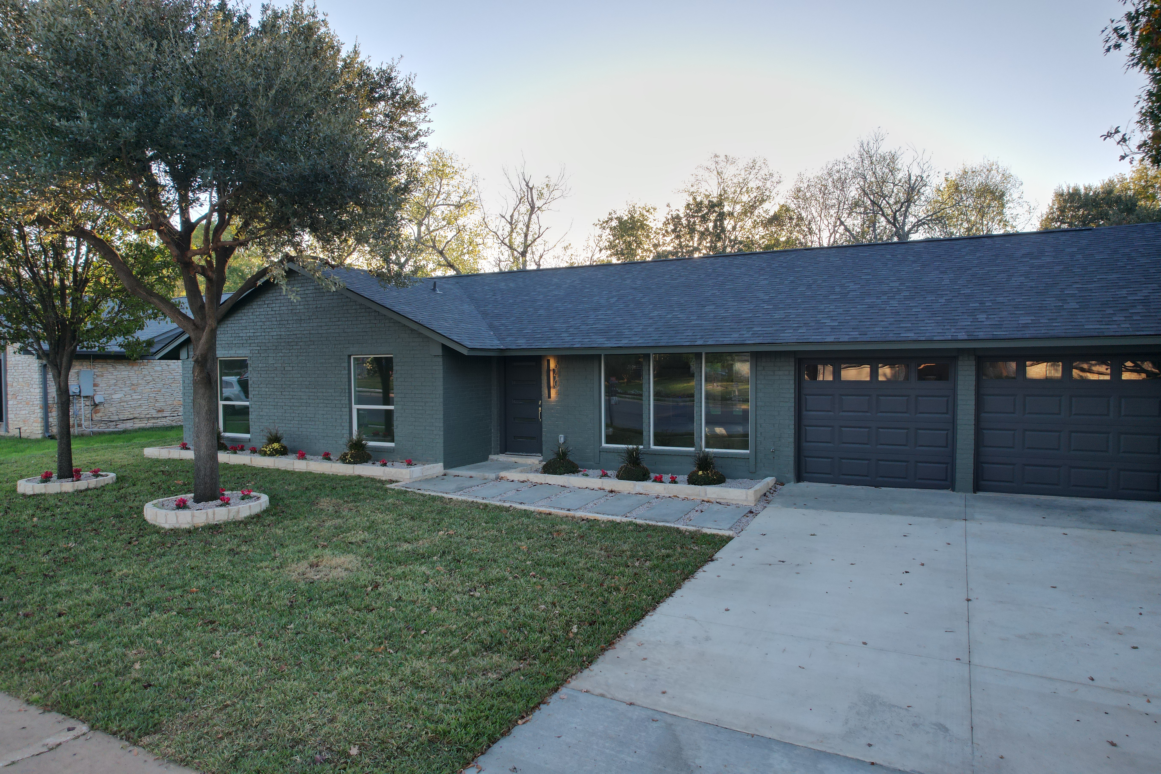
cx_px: 580
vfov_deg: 57.2
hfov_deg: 78.6
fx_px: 709
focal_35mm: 22
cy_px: 387
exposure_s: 1/125
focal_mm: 8.38
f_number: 2.8
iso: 100
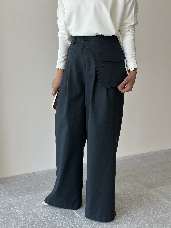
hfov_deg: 30.3
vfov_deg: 39.7
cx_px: 86
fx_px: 316
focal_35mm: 48
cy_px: 114
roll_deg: -0.9
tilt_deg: -10.1
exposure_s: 1/615
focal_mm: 6.86
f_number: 1.78
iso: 80
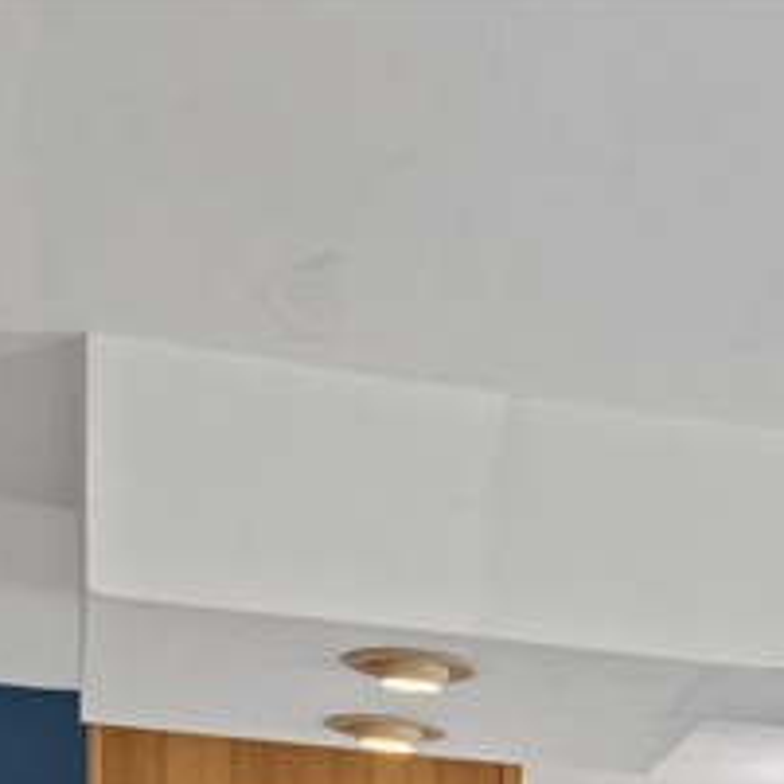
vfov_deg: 14.1
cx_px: 1412
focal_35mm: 110
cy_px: 1398
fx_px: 2819
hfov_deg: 14.0
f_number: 9
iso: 250
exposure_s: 1/2.5
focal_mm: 24
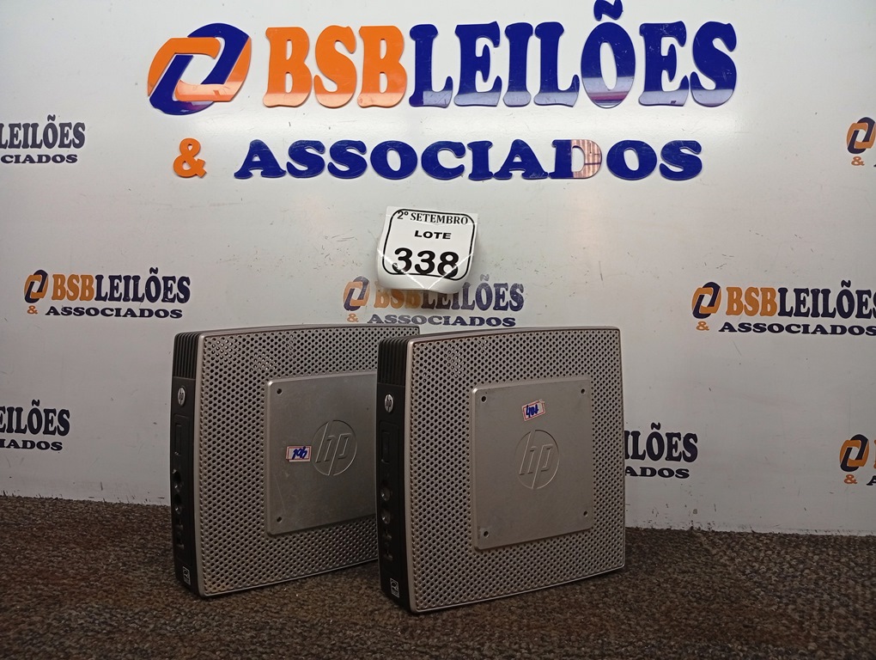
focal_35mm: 27
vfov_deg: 51.5
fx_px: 684
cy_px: 330
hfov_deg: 65.2
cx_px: 438
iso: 211
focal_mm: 3.98
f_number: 1.8
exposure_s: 1/40
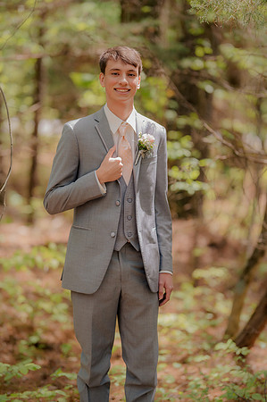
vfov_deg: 19.5
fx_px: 1171
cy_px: 201
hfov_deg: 13.0
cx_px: 134
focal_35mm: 105
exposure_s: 1/500
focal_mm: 105
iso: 125
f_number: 1.6
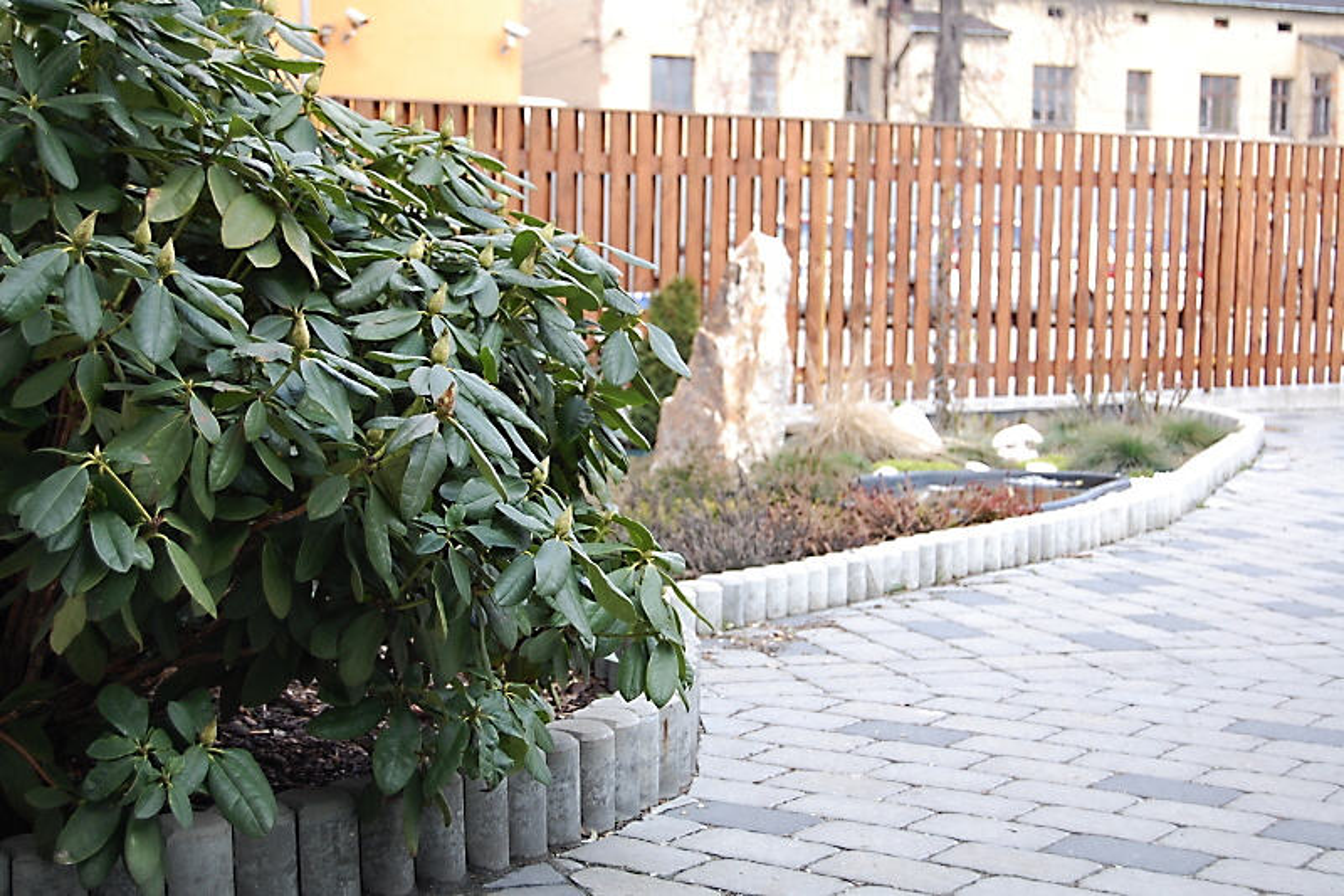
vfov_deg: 22.6
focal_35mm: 60
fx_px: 2239
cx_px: 672
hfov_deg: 33.4
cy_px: 448
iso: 220
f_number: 5.6
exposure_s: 1/125
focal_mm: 40
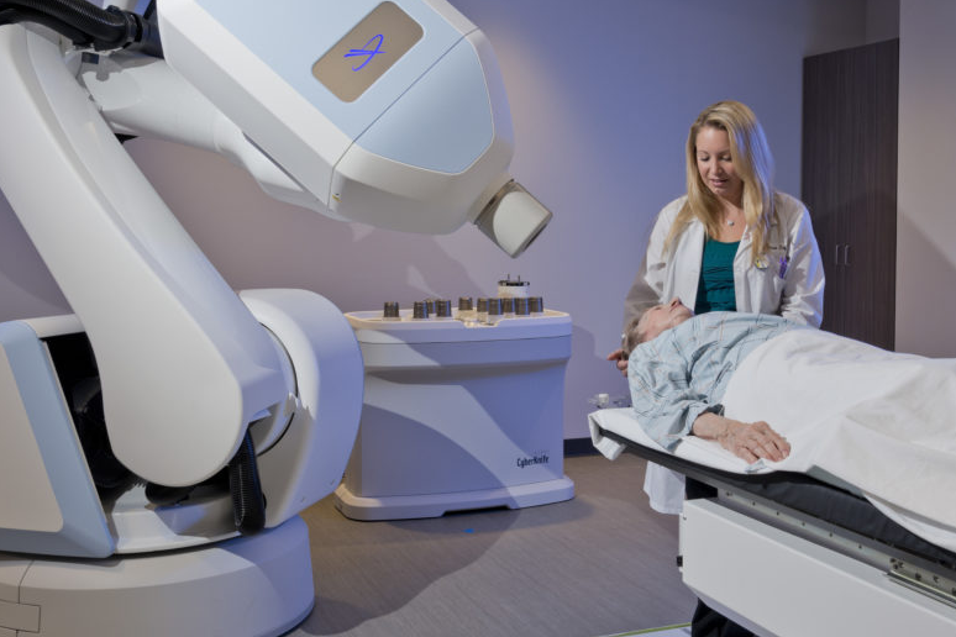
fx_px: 1089
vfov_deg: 32.6
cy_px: 269
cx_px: 411
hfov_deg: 47.3
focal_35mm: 41
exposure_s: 1/13
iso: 160
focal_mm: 31
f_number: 8
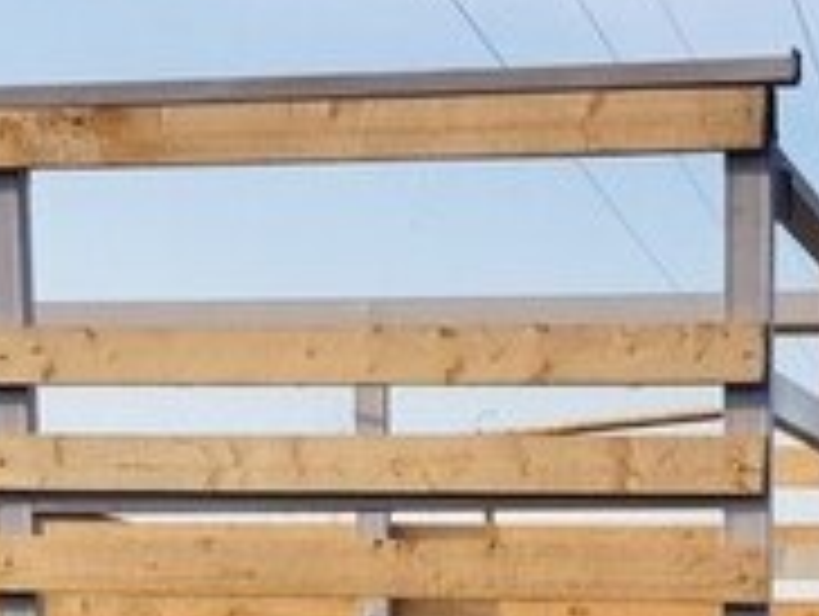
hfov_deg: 18.5
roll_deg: +0.4
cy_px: 1050
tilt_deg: -6.3
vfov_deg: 13.0
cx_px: 670
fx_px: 2488
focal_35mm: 105
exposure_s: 1/860
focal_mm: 4.15
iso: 32
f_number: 2.2
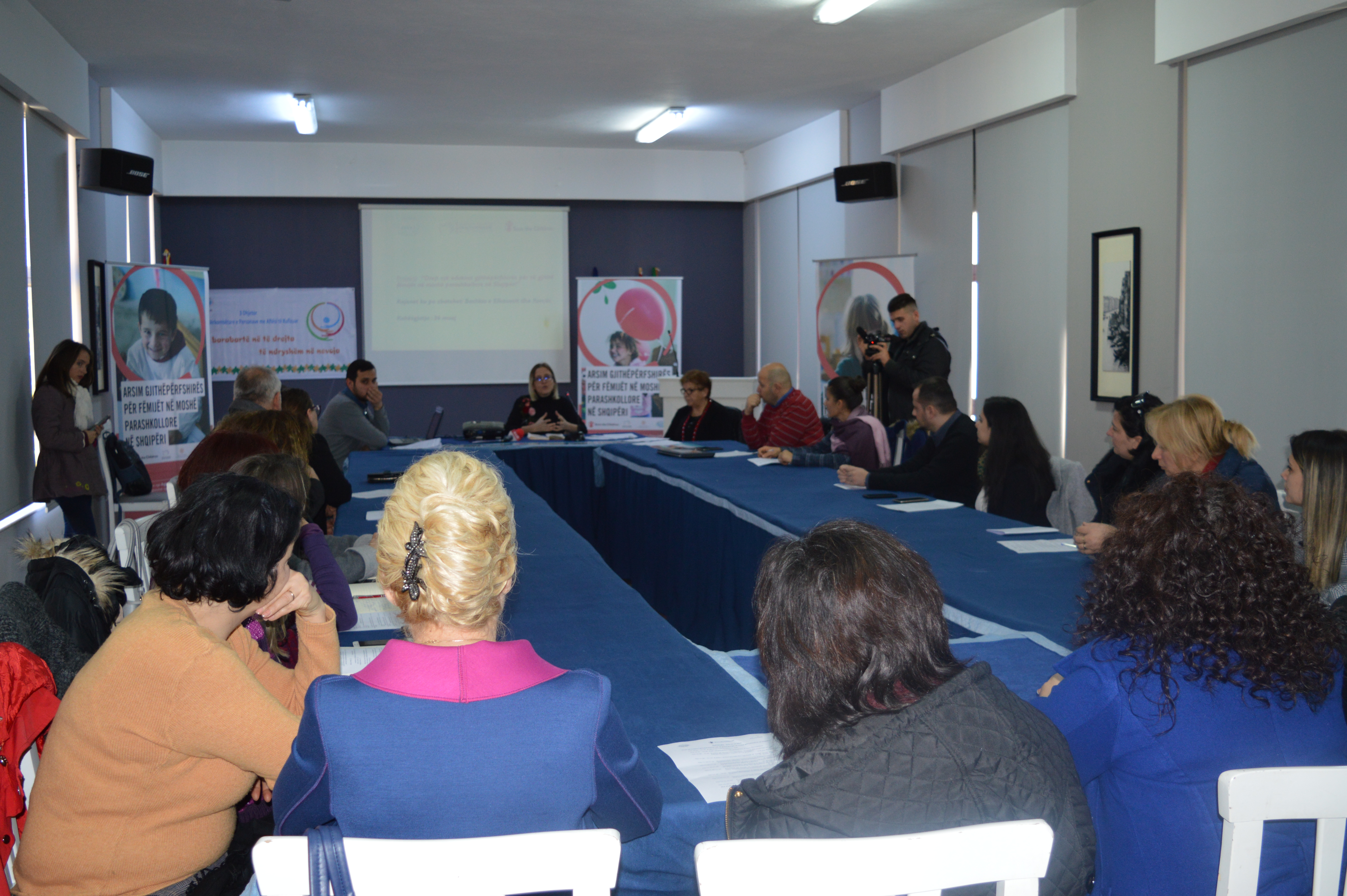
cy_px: 448
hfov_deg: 55.1
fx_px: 1290
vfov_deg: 38.3
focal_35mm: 34
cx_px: 674
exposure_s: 1/60
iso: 560
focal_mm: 23
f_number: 3.8
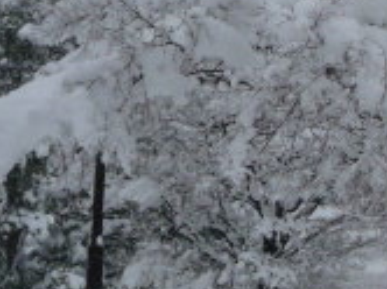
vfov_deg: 13.6
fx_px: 1206
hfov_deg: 17.6
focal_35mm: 108
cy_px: 42
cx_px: 420
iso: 100
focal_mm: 4.7
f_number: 8
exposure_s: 1/250
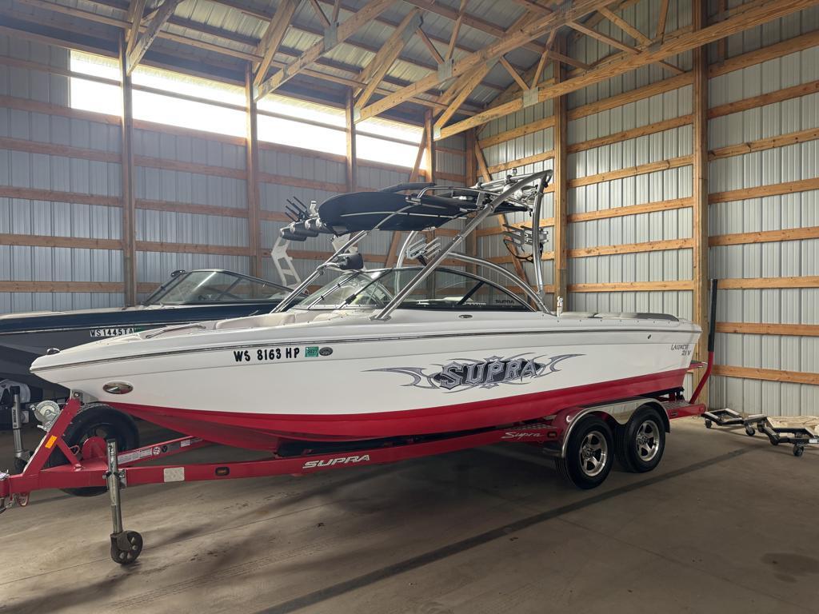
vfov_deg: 56.8
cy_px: 307
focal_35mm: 24
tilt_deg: -1.2
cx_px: 410
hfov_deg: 71.6
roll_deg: +0.9
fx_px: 568
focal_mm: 6.76
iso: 200
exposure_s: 1/96
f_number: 1.78
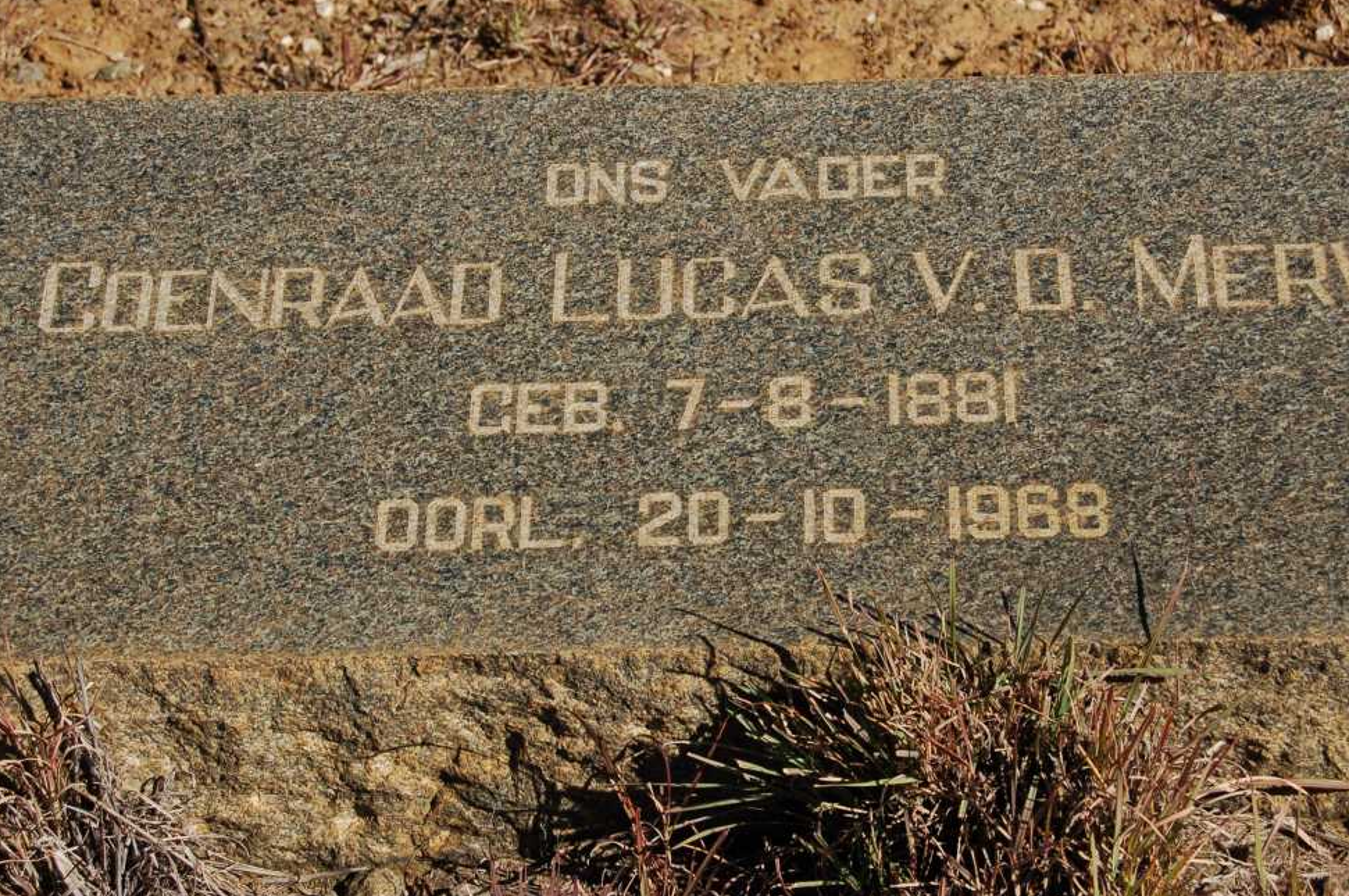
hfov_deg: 22.9
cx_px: 739
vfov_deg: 15.3
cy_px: 388
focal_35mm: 89
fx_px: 3331
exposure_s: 1/640
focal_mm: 48
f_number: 6.3
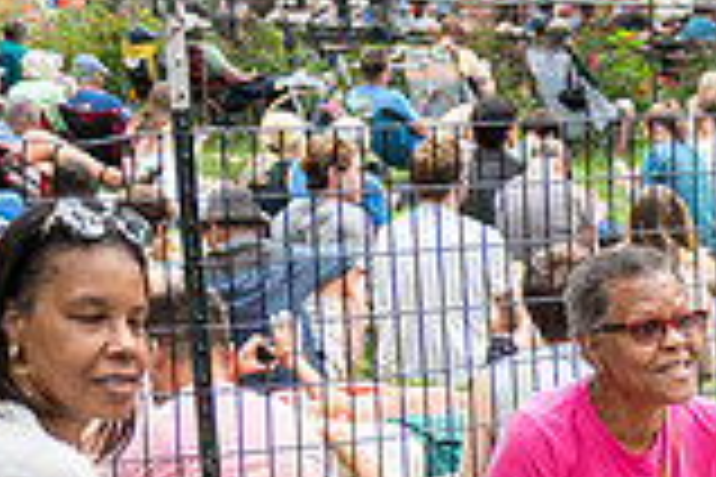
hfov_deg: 13.8
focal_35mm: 139
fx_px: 2764
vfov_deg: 9.4
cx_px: 1112
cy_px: 844
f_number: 2.8
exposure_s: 1/250
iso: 200
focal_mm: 38
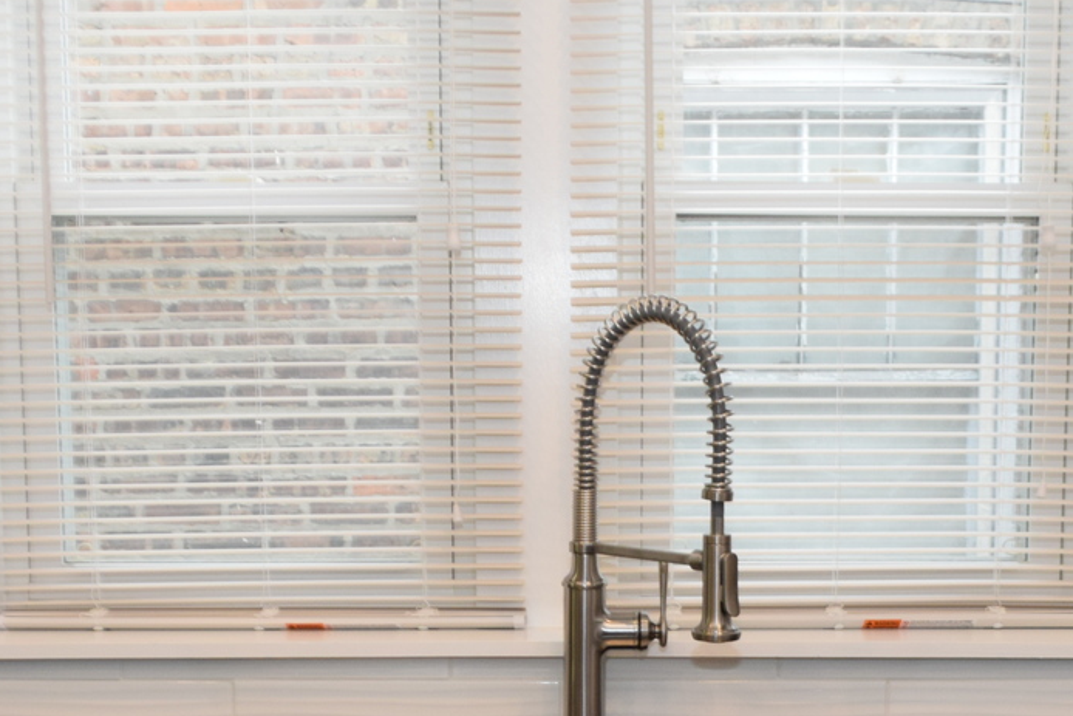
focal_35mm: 63
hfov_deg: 31.9
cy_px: 629
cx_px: 566
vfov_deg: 21.2
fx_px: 1878
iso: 800
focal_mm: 18
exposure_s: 1/100
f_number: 5
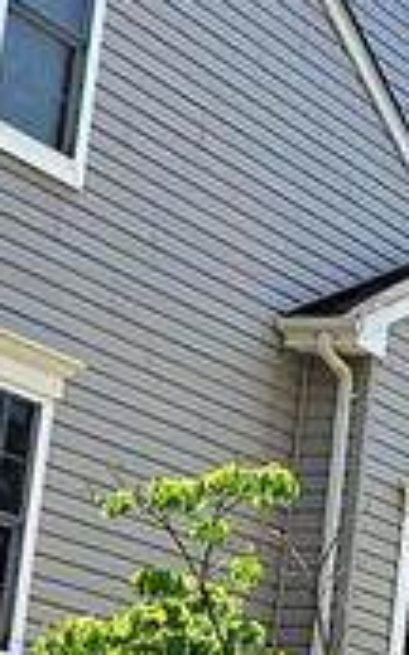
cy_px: 371
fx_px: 2713
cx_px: 1456
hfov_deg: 7.1
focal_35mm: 152
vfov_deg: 13.8
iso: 25
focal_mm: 5.4
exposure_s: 1/1859
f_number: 1.8
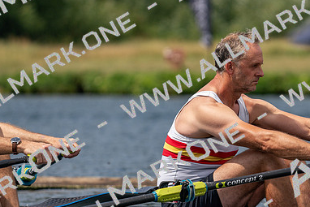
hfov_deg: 4.2
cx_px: 221
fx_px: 4195
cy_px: 121
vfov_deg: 2.8
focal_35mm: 487
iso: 200
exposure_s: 1/1600
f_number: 6.3
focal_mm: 321
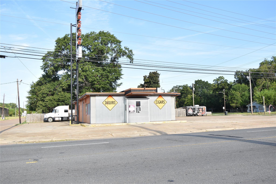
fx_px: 230
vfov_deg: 43.6
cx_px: 138
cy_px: 92
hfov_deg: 61.9
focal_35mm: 30
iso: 320
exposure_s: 1/320
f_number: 7.1
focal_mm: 20
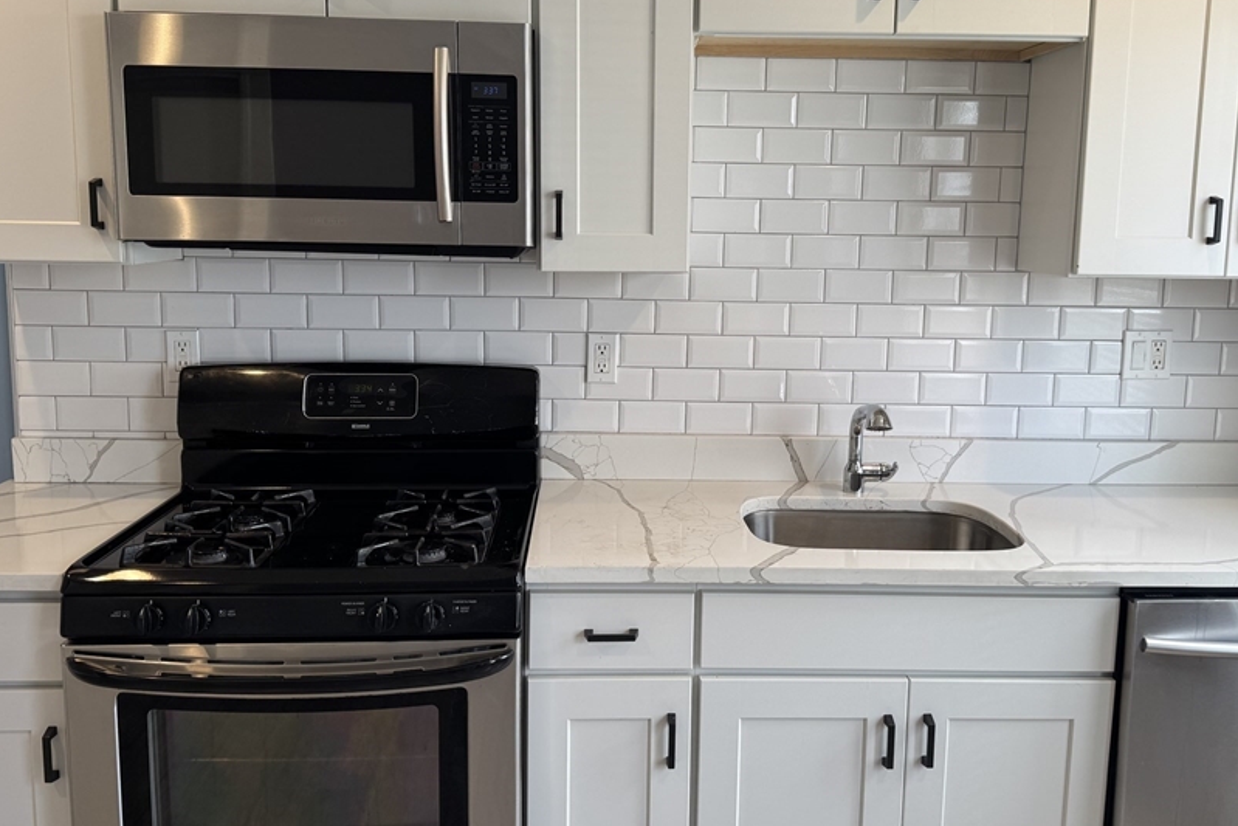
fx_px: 1101
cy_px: 361
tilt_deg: -8.6
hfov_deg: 58.7
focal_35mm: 32
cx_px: 649
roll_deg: -1.0
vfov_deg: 41.1
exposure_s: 1/120
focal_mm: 6.76
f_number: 1.78
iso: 80
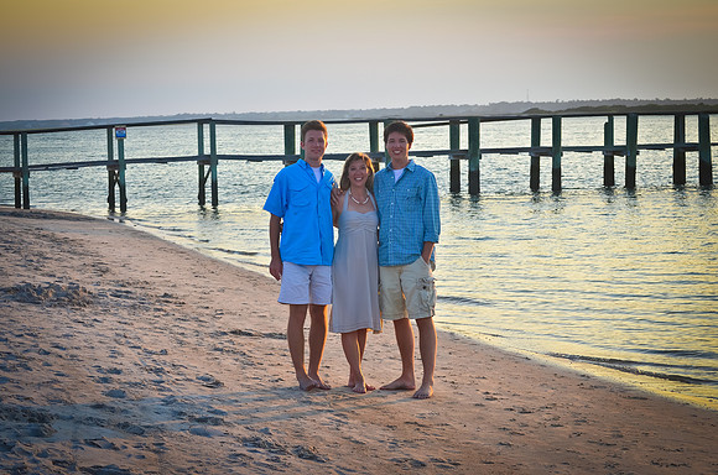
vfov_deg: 16.5
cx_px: 359
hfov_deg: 24.7
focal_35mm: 82
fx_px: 1642
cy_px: 238
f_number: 7.1
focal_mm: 55
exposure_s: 1/200
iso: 200
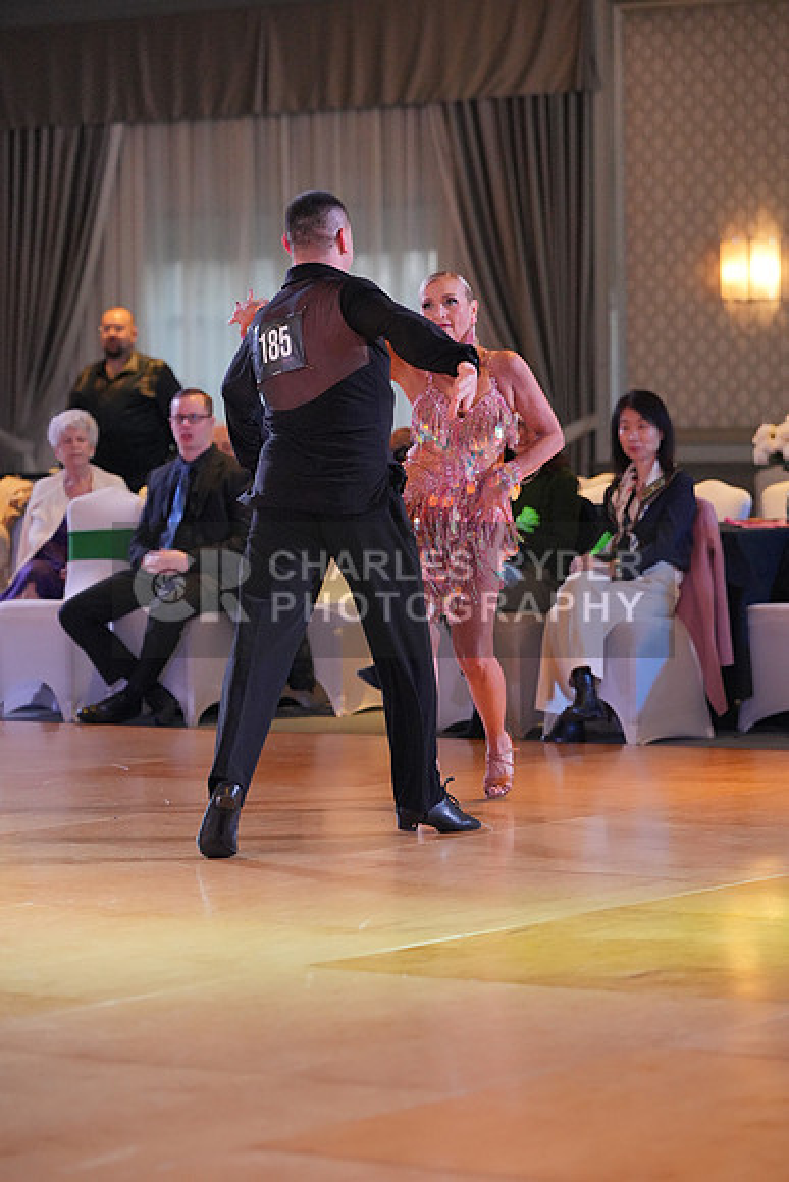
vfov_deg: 16.5
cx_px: 394
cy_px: 591
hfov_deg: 11.1
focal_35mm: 124
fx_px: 4074
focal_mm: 124
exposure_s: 1/500
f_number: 3.5
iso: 5000
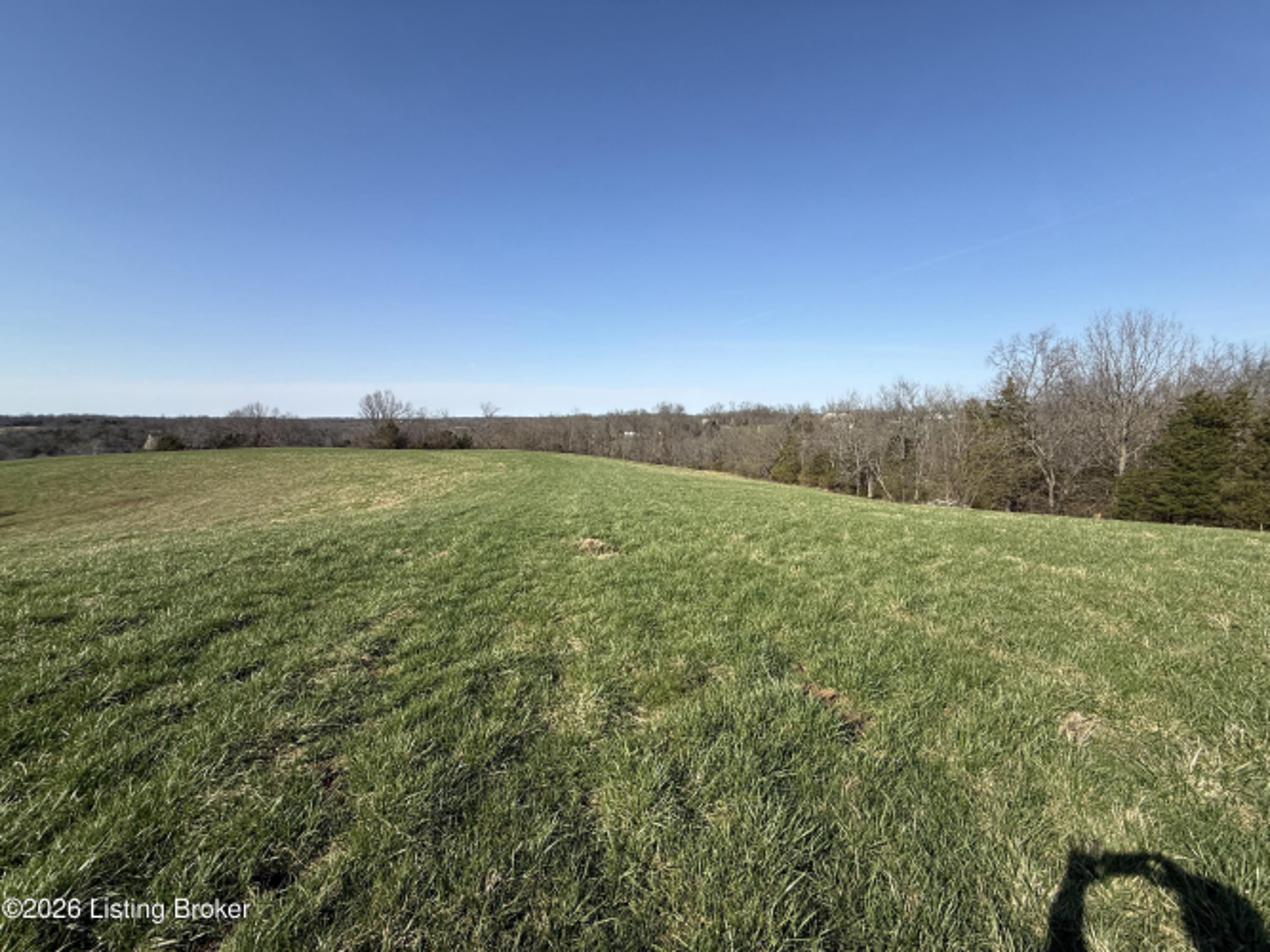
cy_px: 476
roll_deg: +0.9
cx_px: 635
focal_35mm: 14
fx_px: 514
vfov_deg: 85.7
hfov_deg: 102.1
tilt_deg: -6.2
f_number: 2.2
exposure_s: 1/2165
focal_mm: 2.22
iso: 50
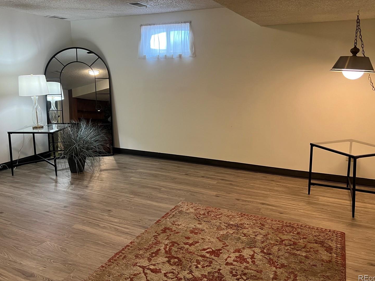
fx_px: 314
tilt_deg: -10.2
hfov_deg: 61.6
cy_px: 127
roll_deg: +0.3
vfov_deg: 48.2
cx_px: 191
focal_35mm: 29
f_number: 1.5
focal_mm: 5.7
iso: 125
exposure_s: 1/60
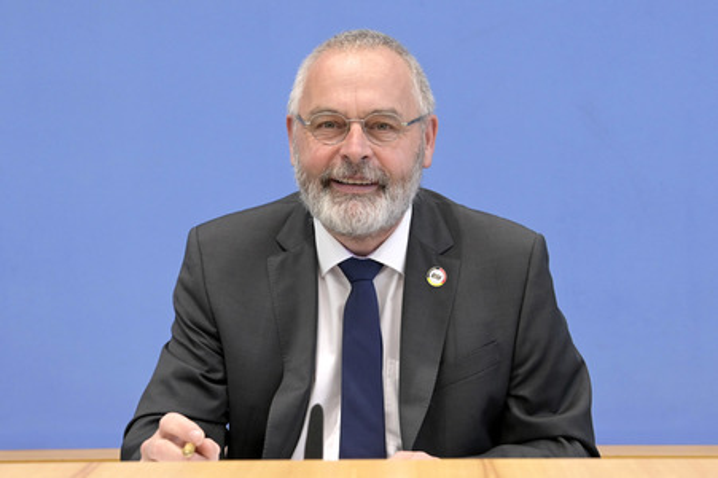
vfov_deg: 28.0
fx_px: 957
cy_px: 239
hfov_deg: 41.1
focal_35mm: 48
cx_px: 359
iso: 4000
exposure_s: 1/400
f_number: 5.6
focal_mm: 48
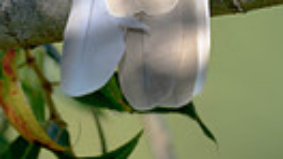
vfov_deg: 0.3
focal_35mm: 3862
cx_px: -374
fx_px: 28957
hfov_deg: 0.6
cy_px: -250
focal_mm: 400
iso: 320
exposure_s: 1/1600
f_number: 4
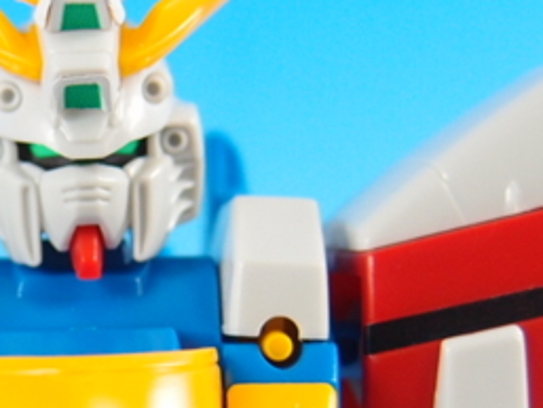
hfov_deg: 21.8
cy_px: 368
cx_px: 21
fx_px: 1365
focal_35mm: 87
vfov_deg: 16.8
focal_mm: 6
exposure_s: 1/40
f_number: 1.8
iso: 100
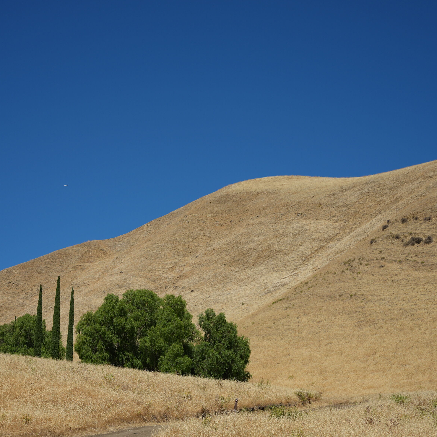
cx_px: 191
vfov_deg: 22.2
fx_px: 1114
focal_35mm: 78
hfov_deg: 22.2
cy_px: 231
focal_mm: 50
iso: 125
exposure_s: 1/2000
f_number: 4.5
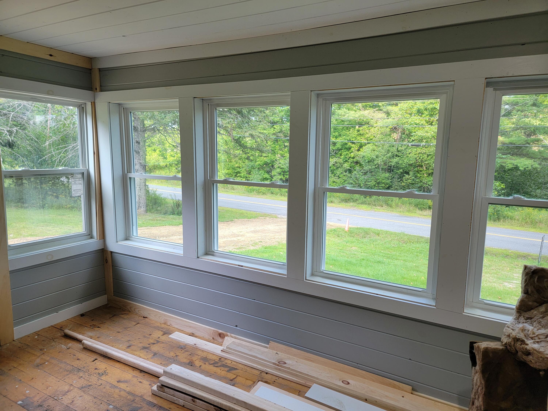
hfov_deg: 71.6
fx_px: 380
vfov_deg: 56.8
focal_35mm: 24
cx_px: 274
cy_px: 206
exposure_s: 1/120
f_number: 1.8
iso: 160
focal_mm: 6.7
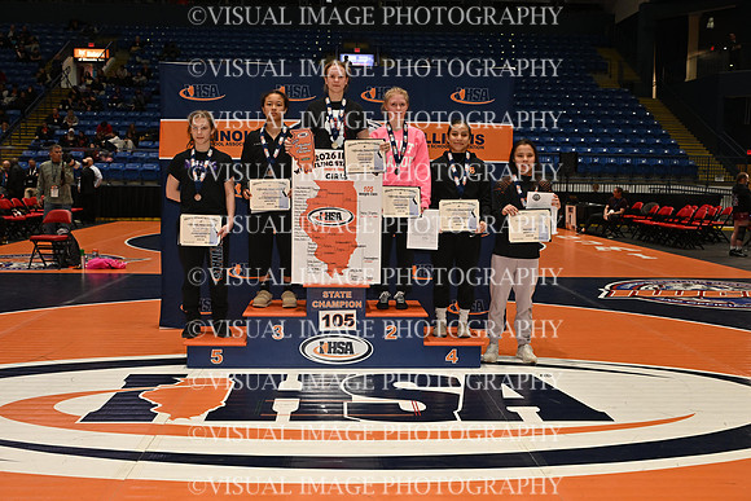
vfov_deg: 36.0
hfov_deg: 51.9
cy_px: 250
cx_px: 376
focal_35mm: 37
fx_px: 772
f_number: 5.6
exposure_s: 1/160
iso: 800
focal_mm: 37
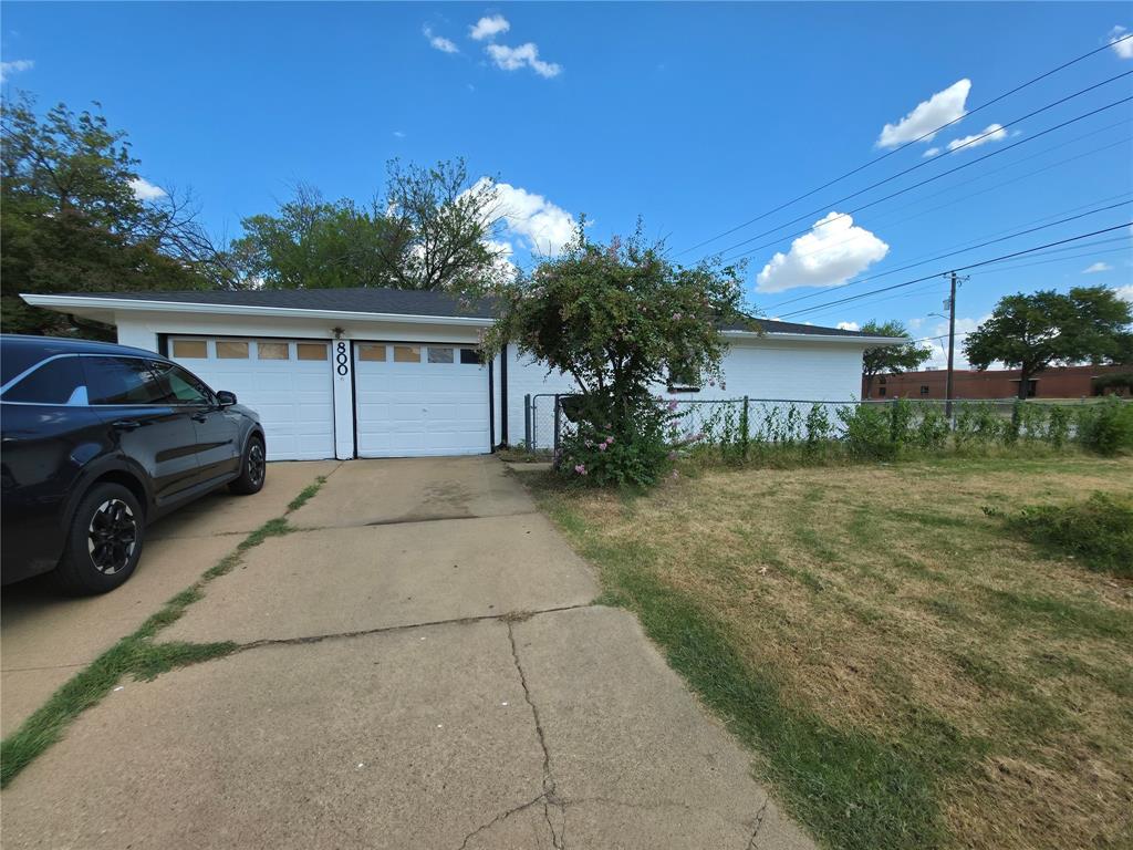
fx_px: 425
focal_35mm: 13
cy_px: 425
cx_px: 566
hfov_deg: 106.2
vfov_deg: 89.9
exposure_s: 1/657
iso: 16
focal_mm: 2.2
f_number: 1.9
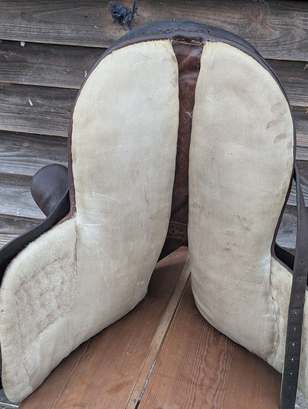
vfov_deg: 38.9
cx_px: 154
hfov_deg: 29.7
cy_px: 204
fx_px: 580
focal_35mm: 49
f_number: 1.68
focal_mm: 6.9
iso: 22
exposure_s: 1/36.8
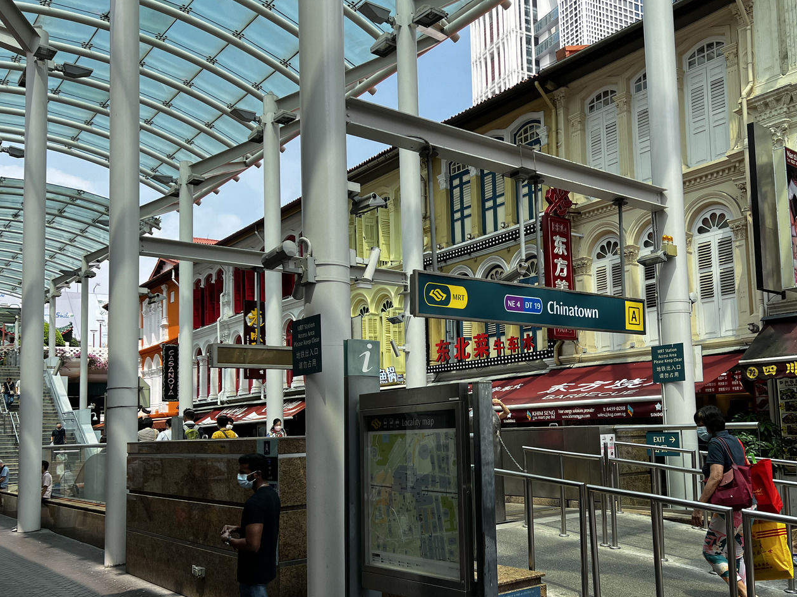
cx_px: 482
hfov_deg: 54.9
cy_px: 360
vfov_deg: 42.7
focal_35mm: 33
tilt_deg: +5.9
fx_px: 760
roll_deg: +2.5
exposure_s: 1/2208
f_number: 1.5
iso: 50
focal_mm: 5.7
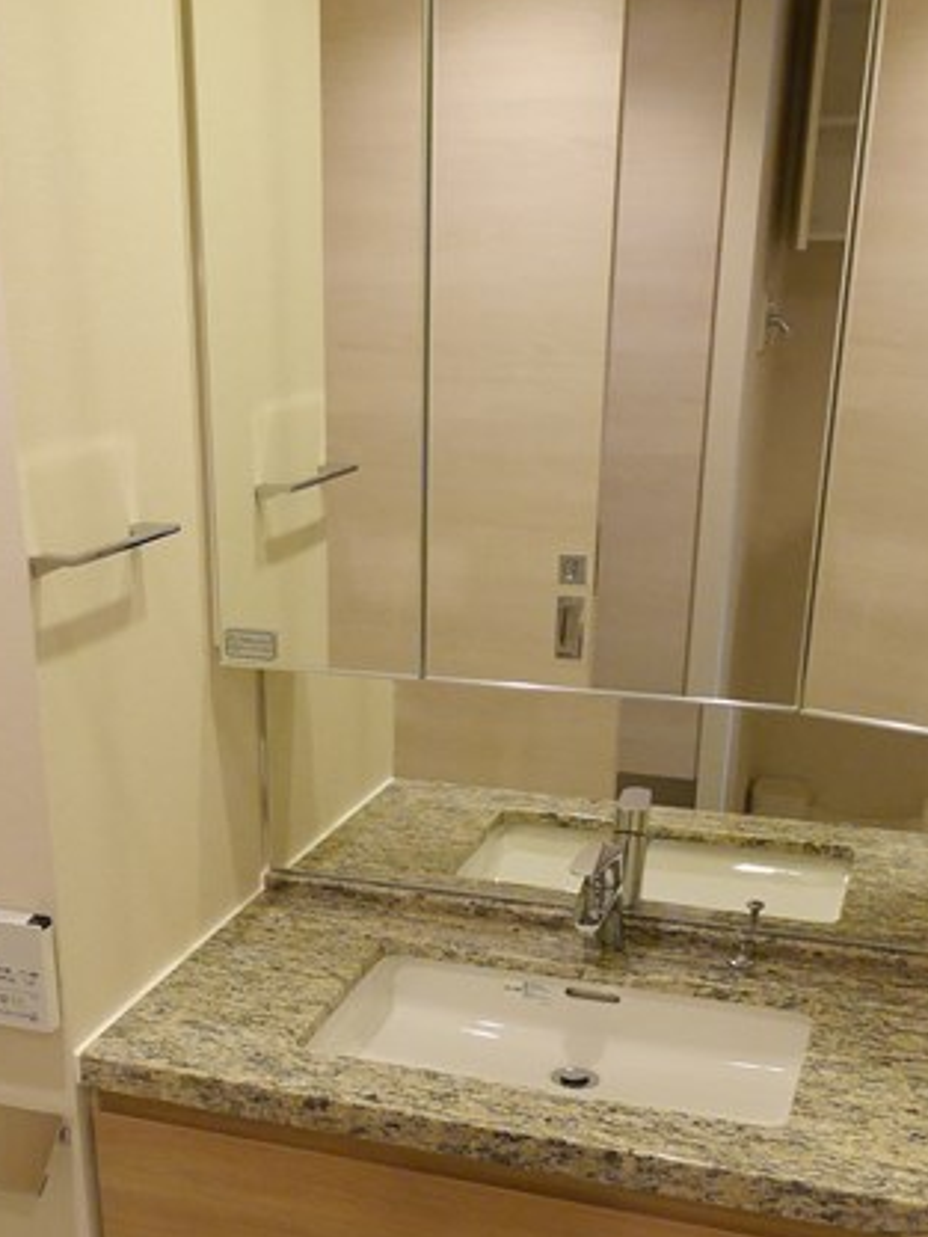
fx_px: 1536
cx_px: 339
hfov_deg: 33.4
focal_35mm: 43
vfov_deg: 42.2
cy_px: 964
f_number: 4
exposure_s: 1/60
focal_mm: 7
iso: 1000
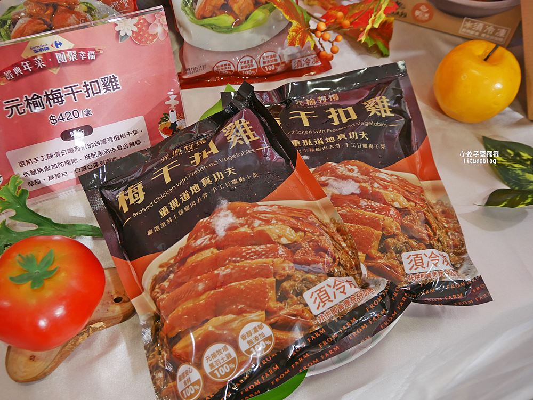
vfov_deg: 44.2
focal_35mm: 32
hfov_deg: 56.8
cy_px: 200
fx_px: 493
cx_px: 266
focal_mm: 16
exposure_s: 1/60
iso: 800
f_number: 4
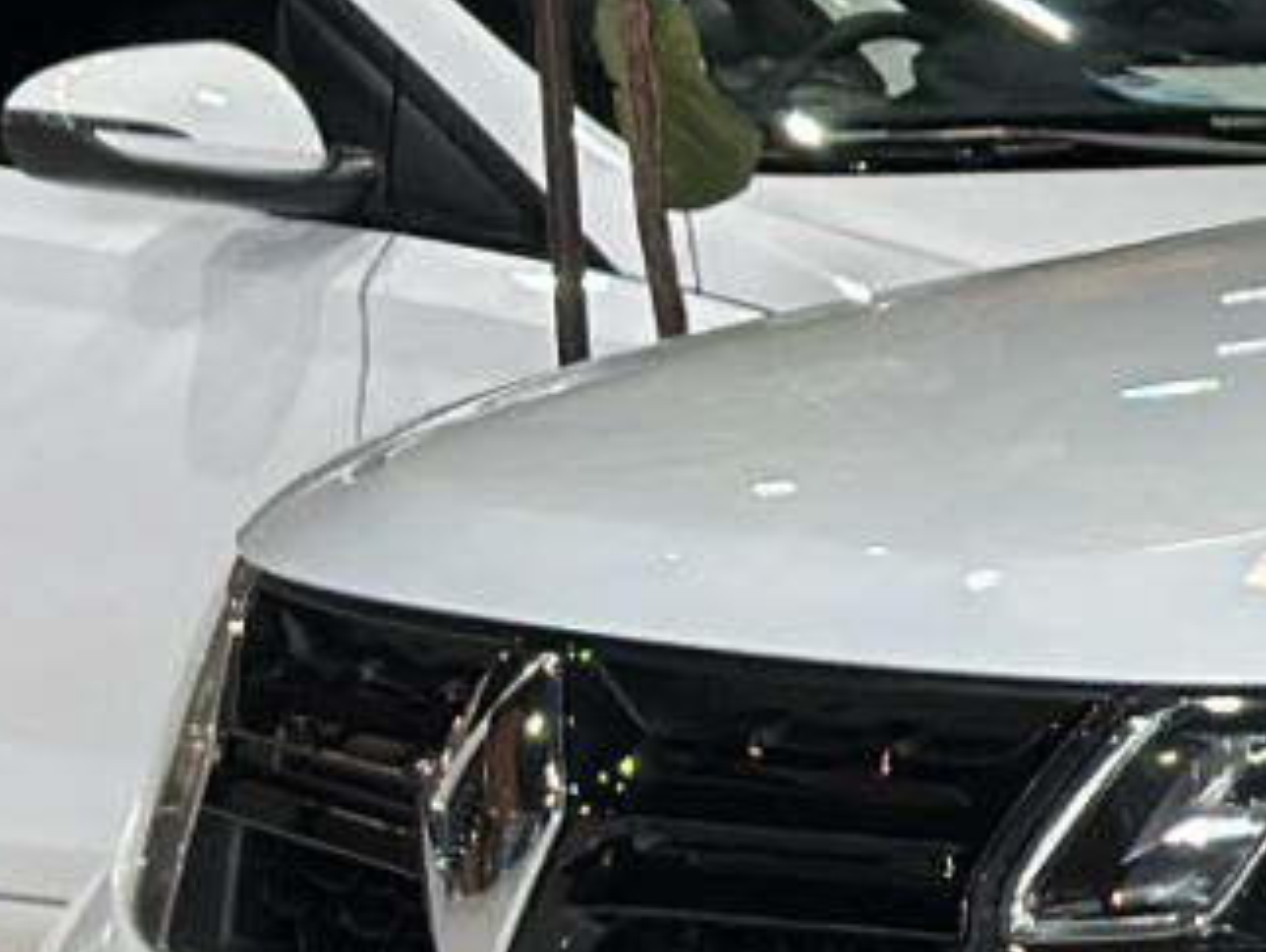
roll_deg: -1.4
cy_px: 869
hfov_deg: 6.5
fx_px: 10468
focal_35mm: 286
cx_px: 3157
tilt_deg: -6.1
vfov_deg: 5.2
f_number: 1.78
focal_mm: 6.86
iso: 100
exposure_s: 1/120
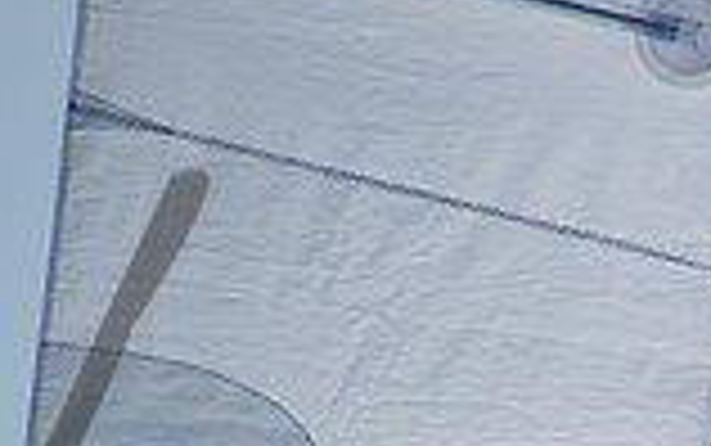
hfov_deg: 1.6
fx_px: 24820
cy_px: 813
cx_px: 876
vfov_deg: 1.0
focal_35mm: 1280
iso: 200
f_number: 6.3
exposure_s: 1/1000
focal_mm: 220
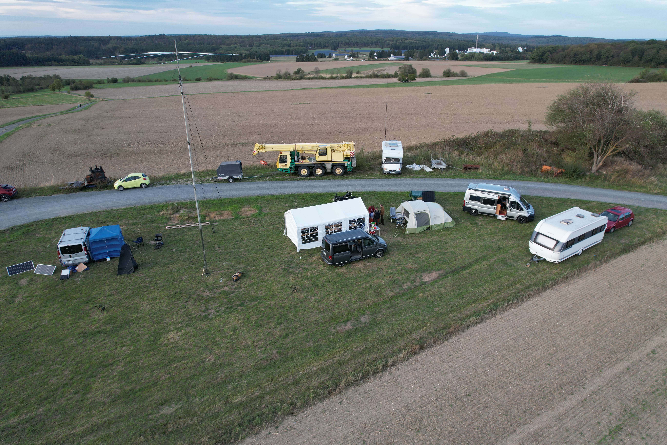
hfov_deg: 78.6
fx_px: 408
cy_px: 222
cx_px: 334
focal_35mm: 22
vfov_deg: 57.2
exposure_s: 1/200
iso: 130
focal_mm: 8.38
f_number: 2.8
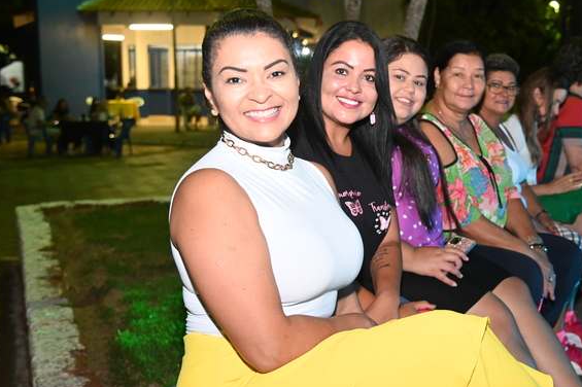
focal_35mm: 51
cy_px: 198
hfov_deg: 38.3
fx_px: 824
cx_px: 407
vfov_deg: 26.5
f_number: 4
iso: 3200
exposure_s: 1/60
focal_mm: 32
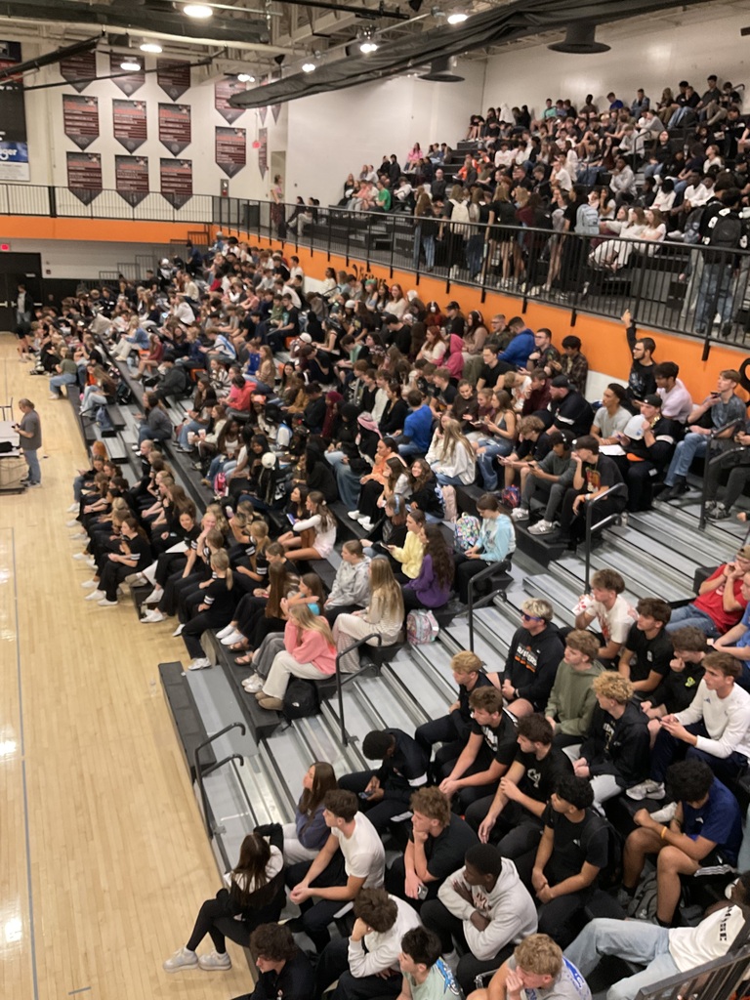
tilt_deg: -19.5
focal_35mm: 29
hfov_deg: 48.2
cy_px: 500
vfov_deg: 61.7
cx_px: 375
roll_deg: -5.2
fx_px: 838
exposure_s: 1/60
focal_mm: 3
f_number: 1.8
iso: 64
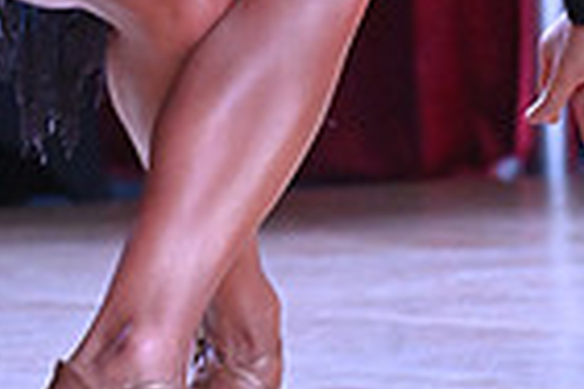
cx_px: 570
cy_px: -315
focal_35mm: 822
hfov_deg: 2.5
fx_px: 13334
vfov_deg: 1.7
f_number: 7.1
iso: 4000
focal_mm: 200
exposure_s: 1/400
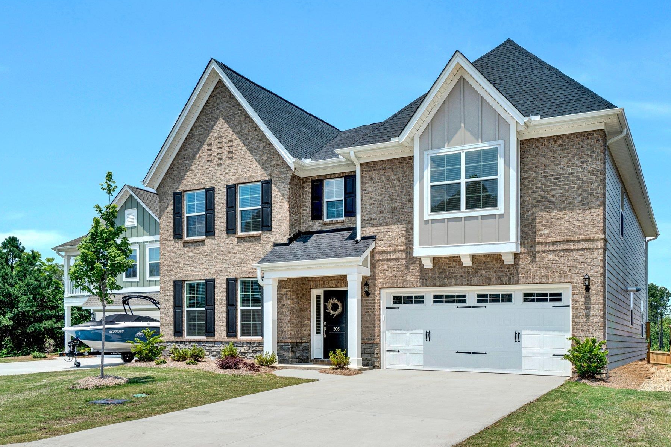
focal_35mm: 31
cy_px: 204
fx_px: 578
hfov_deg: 60.1
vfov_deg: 42.3
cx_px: 376
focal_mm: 18
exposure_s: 1/2000
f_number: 7.1
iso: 400
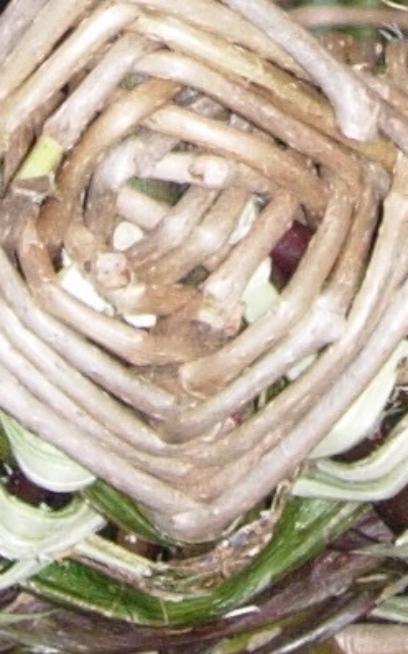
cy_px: -343
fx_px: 4681
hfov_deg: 5.0
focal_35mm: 263
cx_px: 216
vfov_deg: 7.8
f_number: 2.8
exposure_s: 1/64
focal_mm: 7.8
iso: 79
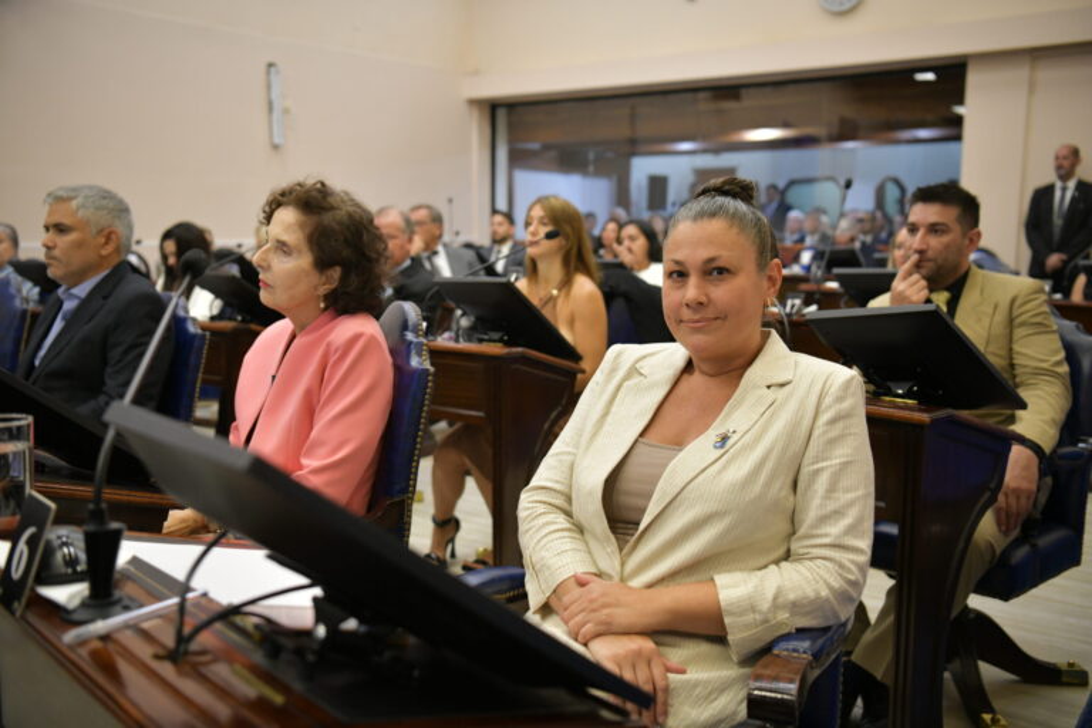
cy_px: 364
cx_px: 546
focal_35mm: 35
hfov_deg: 54.4
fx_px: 1062
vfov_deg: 37.9
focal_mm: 35
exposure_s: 1/250
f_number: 3.2
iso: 2000
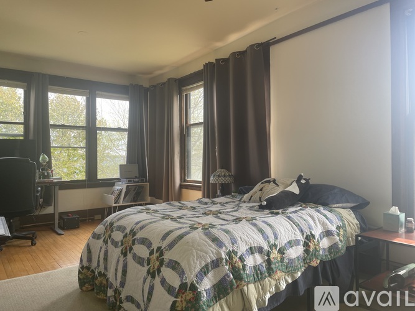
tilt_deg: +1.1
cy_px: 156
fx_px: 312
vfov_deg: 53.0
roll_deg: -0.3
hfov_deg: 67.3
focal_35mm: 26
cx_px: 208
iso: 32
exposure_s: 1/186
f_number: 1.6
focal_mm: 4.2
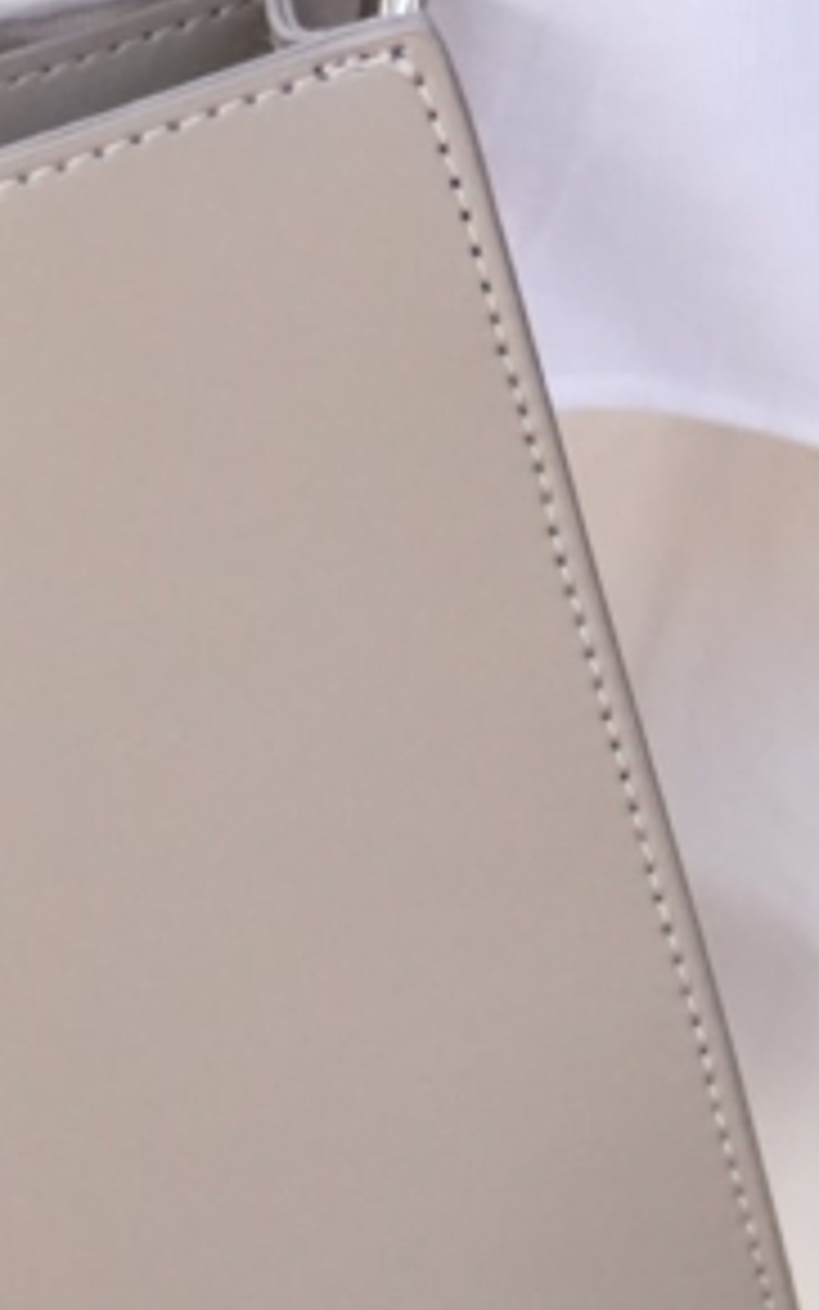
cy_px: 864
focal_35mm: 151
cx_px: -140
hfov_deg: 8.6
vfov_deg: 13.8
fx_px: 5390
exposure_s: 1/4098
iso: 6400
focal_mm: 29
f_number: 2.8
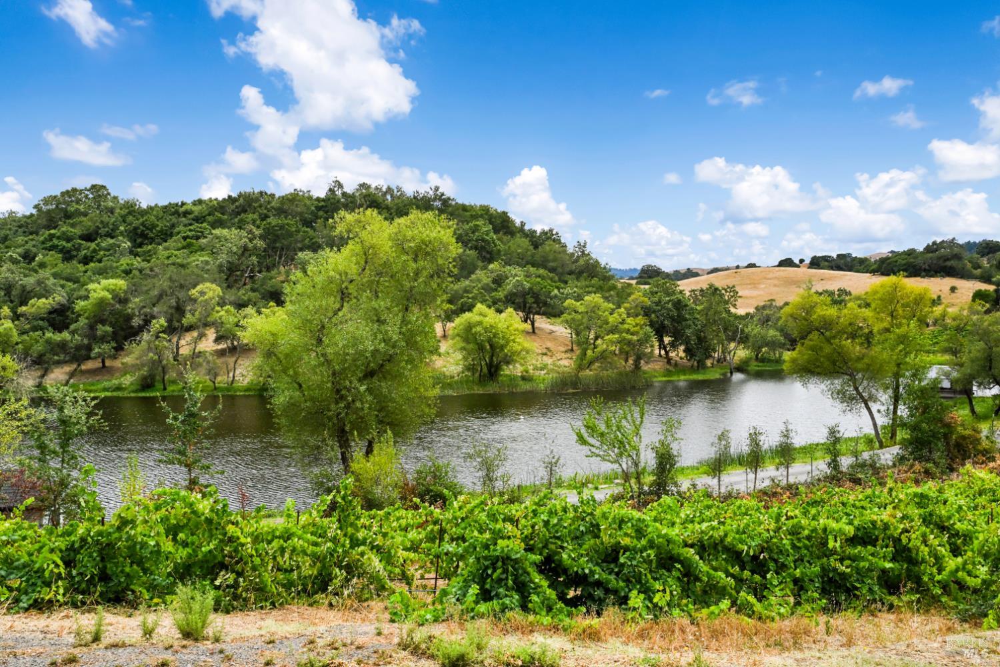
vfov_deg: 46.4
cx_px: 500
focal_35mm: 28
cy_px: 334
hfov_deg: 65.5
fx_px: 778
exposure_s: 1/2000
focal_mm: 28
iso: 1600
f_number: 13
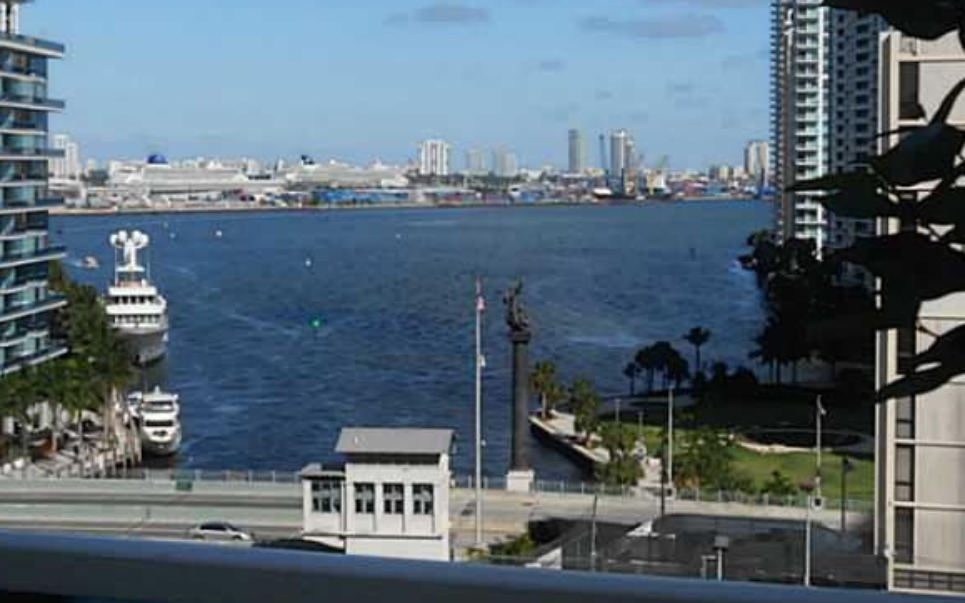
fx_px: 2157
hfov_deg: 25.2
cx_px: 488
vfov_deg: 15.9
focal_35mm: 82
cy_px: 268
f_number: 5.2
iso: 80
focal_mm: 10
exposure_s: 1/800
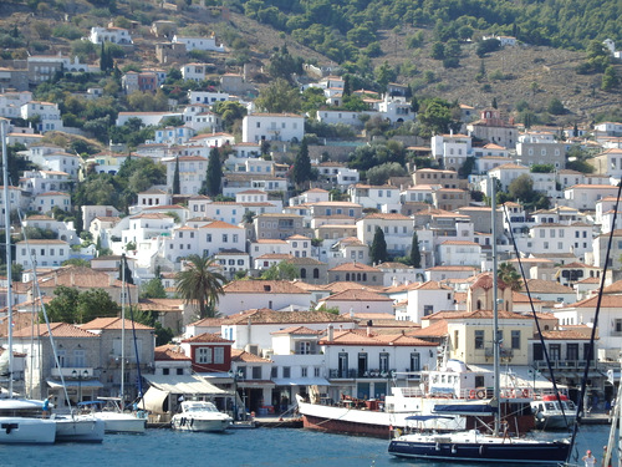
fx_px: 1851
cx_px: 311
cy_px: 234
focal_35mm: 103
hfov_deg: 19.1
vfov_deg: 14.4
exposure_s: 1/640
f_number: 5
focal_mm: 18.5
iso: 125
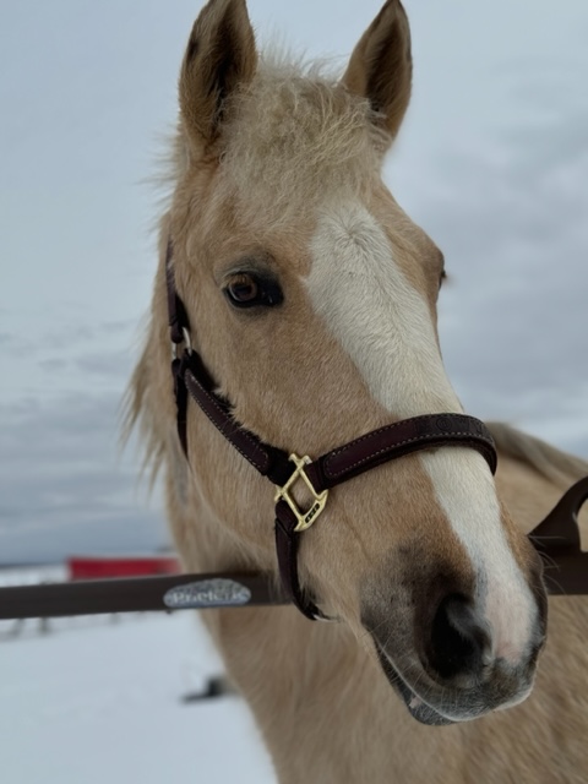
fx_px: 1087
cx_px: 294
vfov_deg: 39.7
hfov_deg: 30.3
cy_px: 392
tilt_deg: +9.8
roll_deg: +4.2
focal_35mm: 48
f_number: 1.78
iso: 80
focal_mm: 6.86
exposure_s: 1/7937
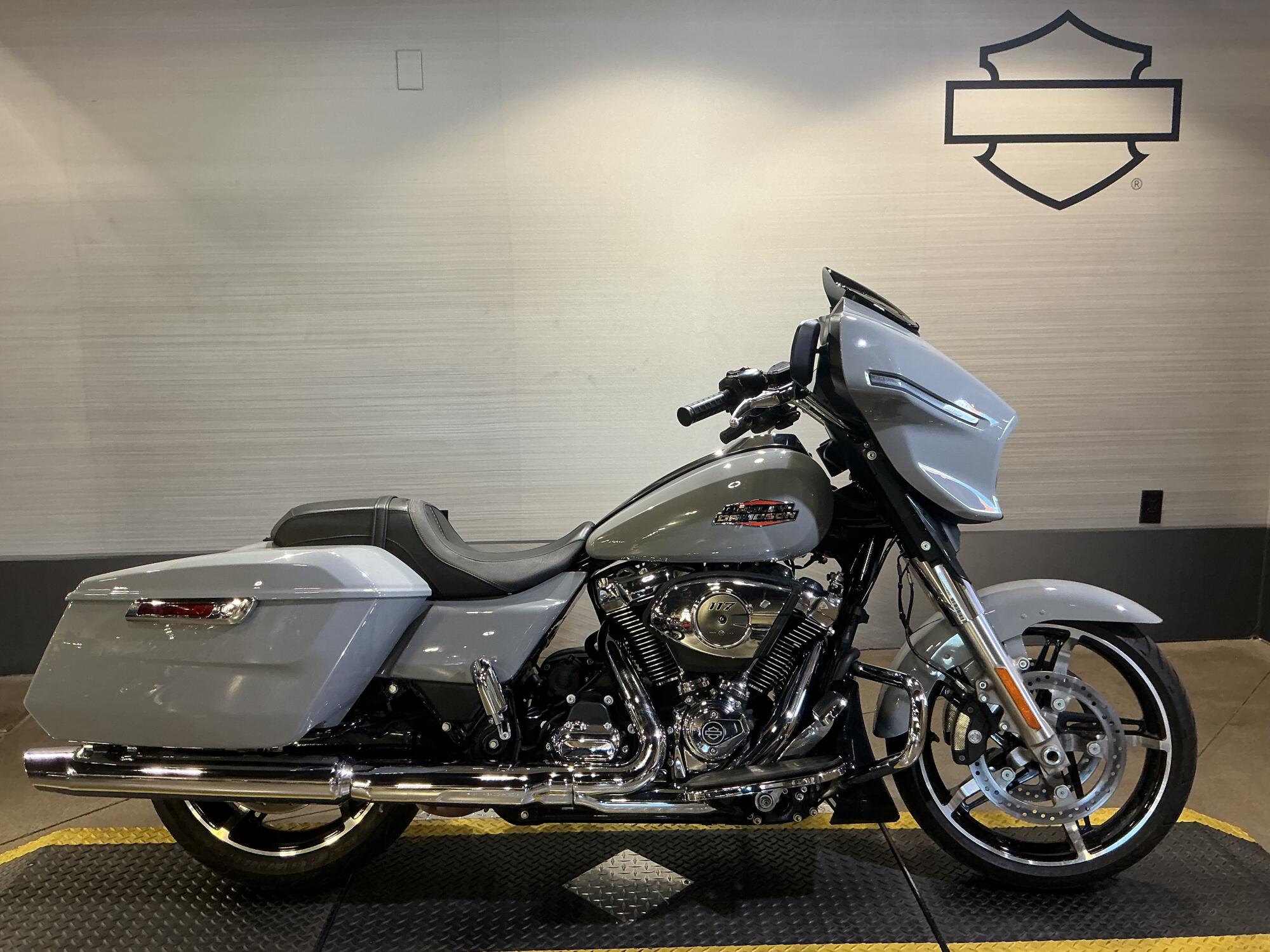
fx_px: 1064
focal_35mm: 29
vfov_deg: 48.2
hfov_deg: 61.7
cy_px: 476
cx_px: 635
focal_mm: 3
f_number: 1.8
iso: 80
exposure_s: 1/60
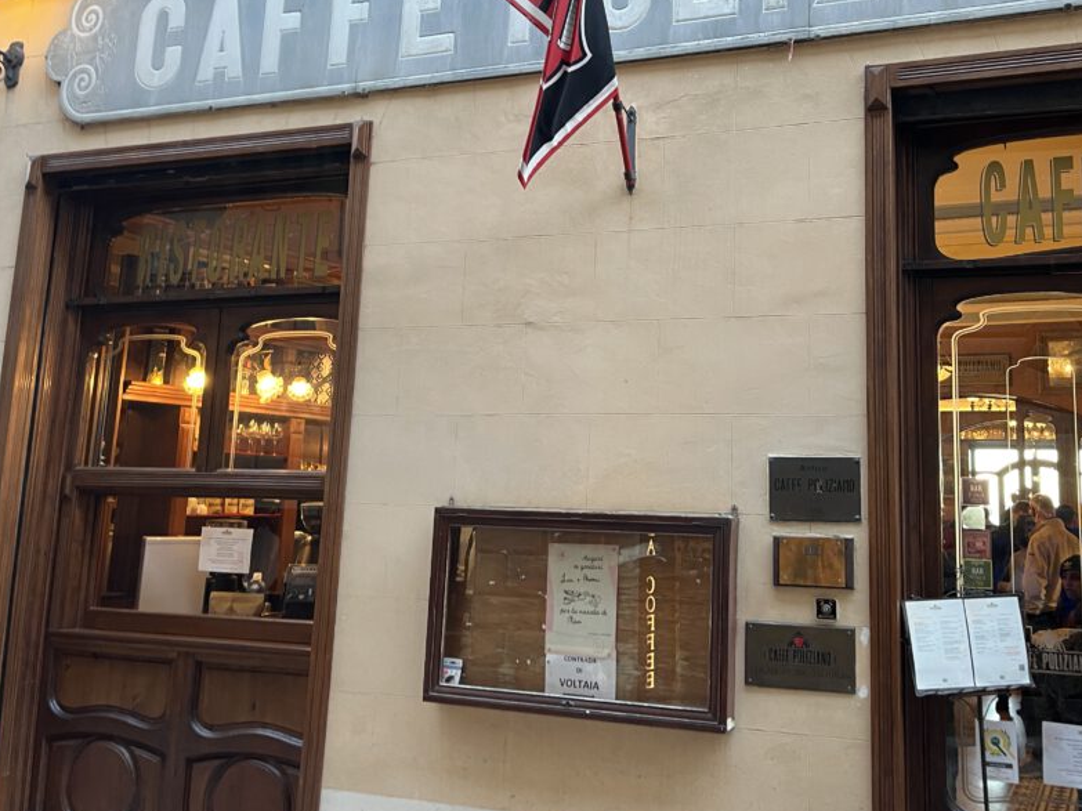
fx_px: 1063
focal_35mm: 34
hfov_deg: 53.4
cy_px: 323
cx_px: 670
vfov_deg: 41.6
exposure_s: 1/50
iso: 125
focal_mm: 5.1
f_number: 1.6
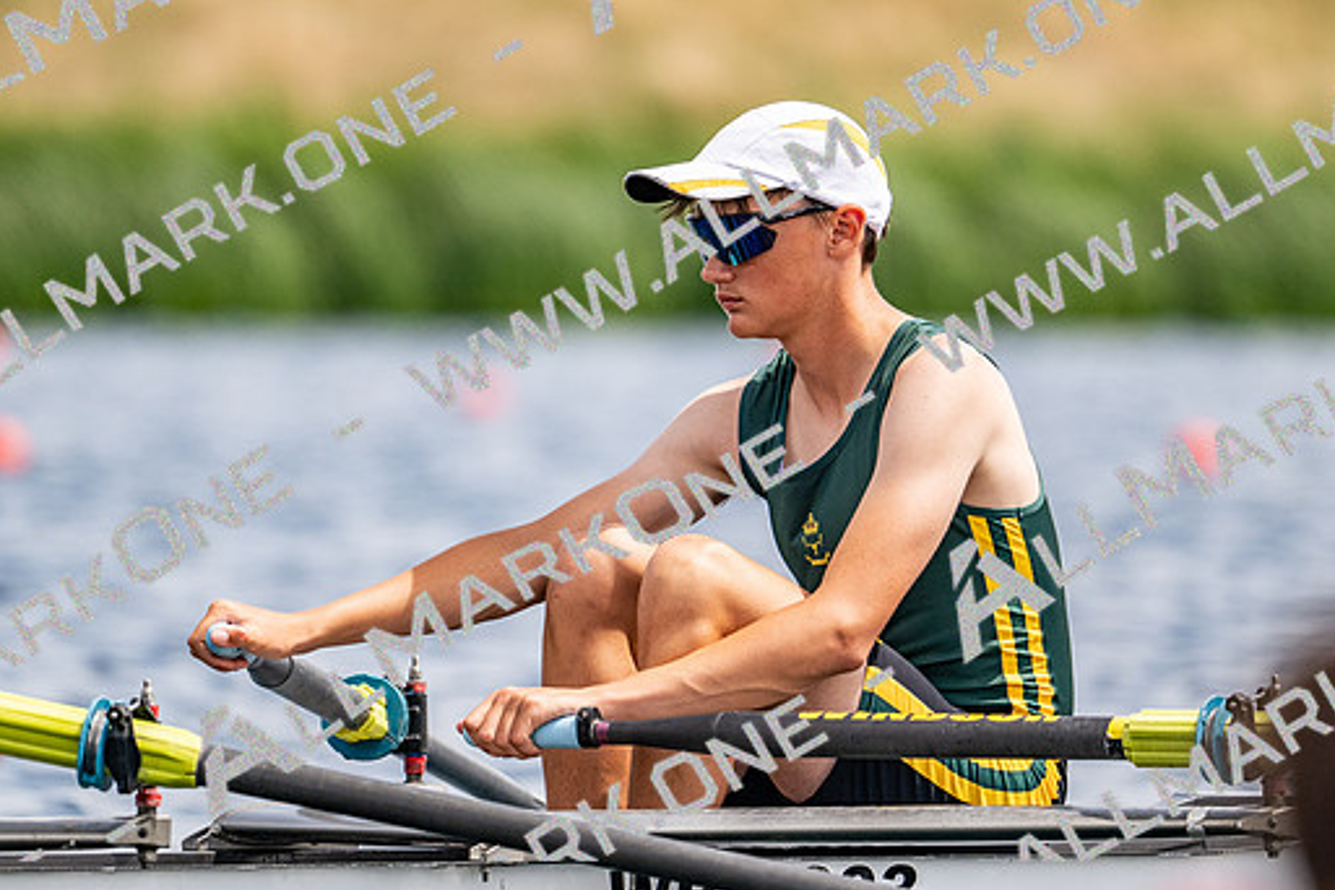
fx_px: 25141
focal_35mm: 678
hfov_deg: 3.0
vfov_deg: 2.0
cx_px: 726
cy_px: 416
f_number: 4.5
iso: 320
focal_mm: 400
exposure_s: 1/2500
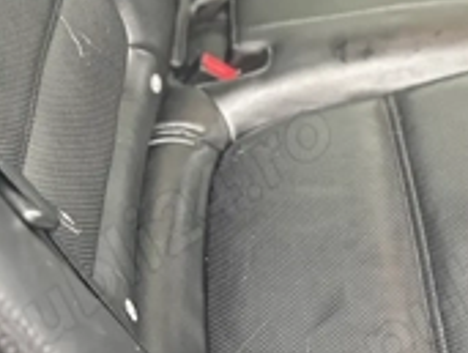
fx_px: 1138
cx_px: 345
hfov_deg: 23.0
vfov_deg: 16.4
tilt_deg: -29.6
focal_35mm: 84
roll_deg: -1.6
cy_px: -148
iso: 500
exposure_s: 1/60
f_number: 1.78
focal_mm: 6.86
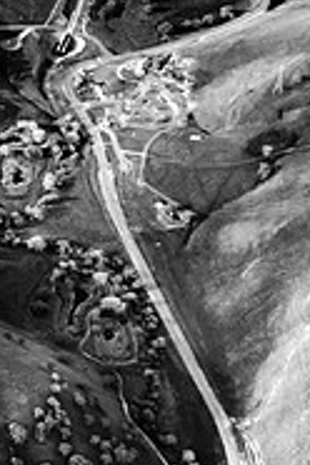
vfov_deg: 11.0
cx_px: -22
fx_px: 2376
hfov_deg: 7.4
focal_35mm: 184
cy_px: -70
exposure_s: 1/400
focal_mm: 50.5
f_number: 5
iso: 160
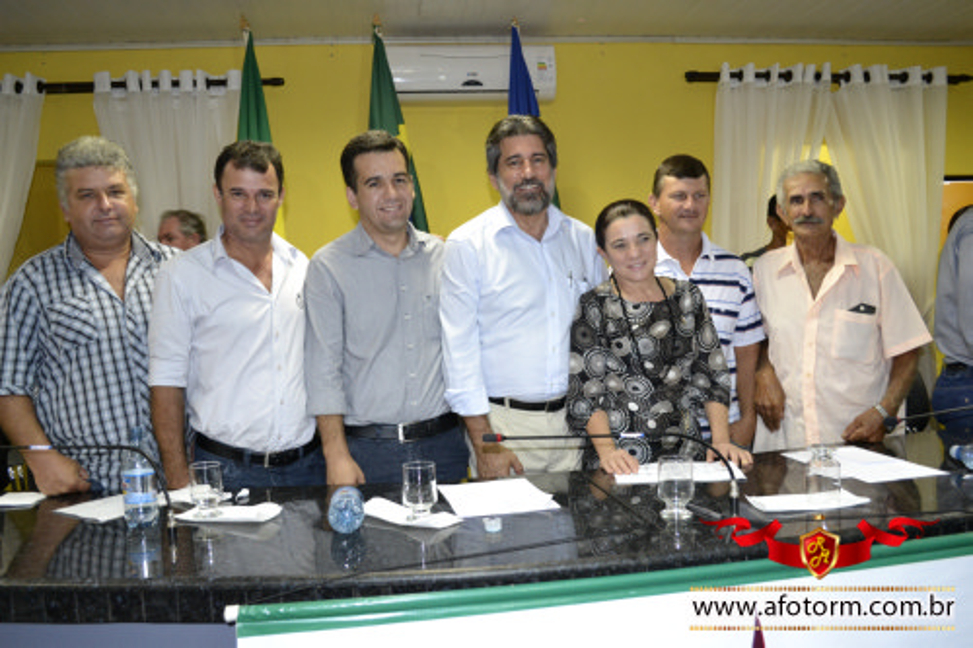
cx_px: 486
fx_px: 811
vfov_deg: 43.6
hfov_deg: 61.9
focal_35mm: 30
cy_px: 324
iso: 1600
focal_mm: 20
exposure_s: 1/60
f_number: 3.8
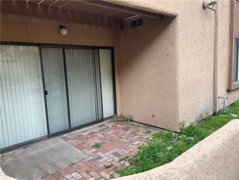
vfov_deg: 53.1
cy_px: 90
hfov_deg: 67.3
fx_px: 180
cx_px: 120
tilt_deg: -8.2
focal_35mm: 26
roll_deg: +2.7
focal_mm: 4.25
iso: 32
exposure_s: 1/252
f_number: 1.8
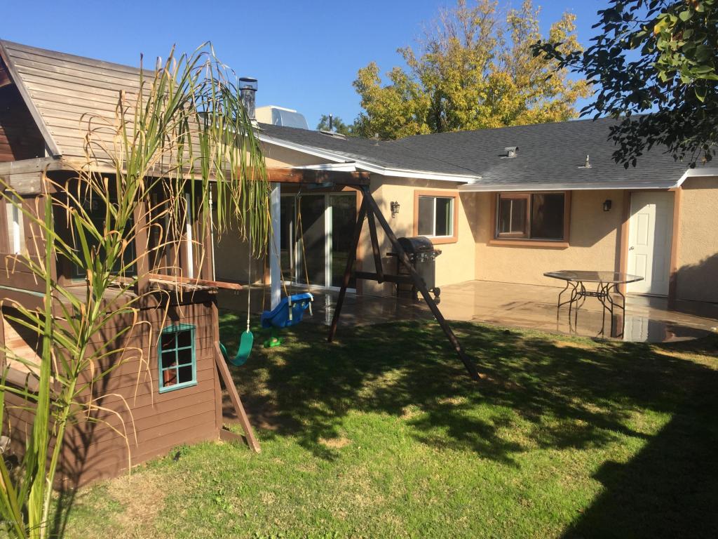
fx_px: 602
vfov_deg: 48.2
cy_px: 270
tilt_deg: -4.2
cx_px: 359
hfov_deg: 61.7
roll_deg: -0.4
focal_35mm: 29
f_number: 2.2
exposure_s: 1/1647
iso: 32
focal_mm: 4.15
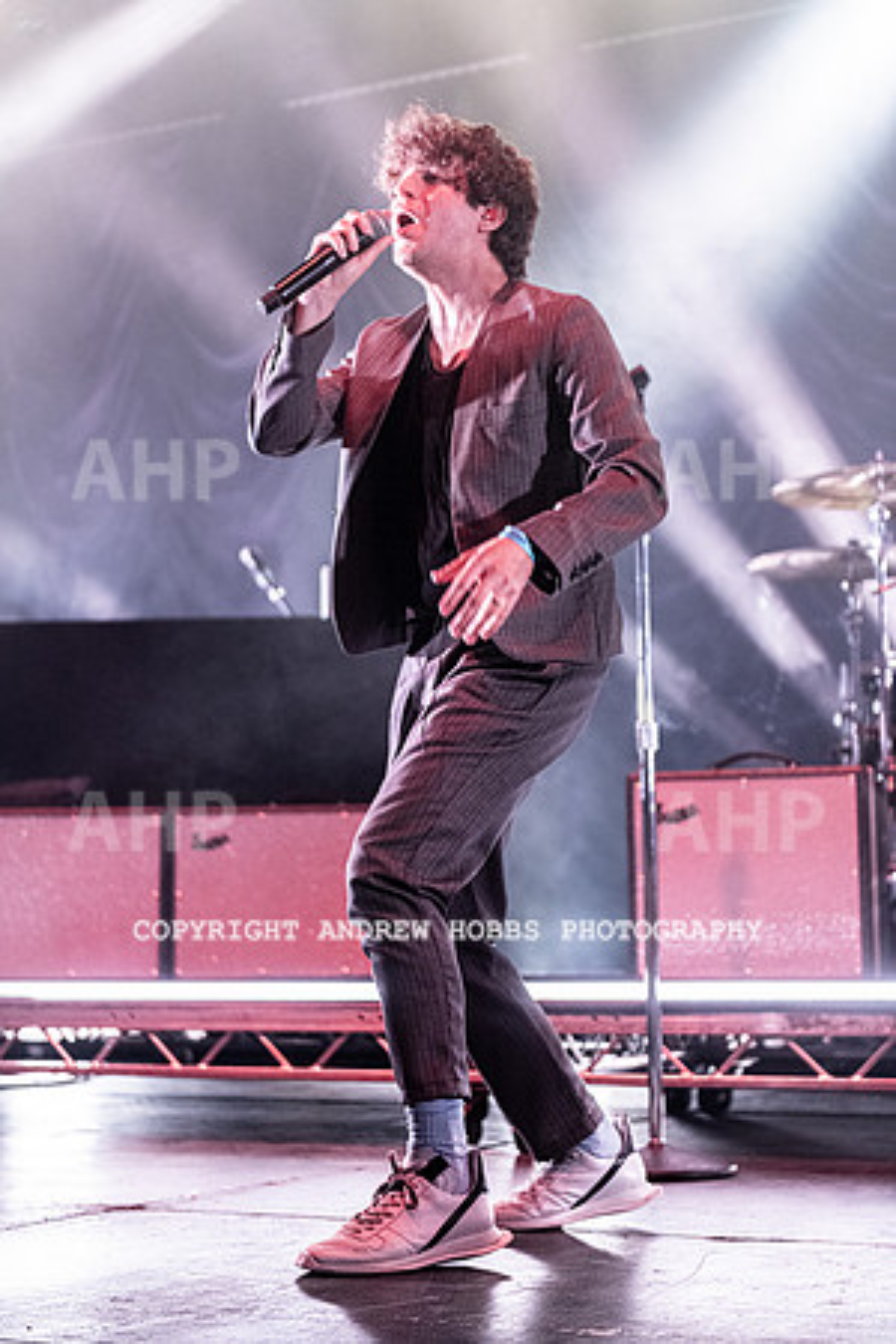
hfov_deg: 20.6
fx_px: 2464
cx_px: 448
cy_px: 672
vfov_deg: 30.5
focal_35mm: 66
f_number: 2.8
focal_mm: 66
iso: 3200
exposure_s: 1/320
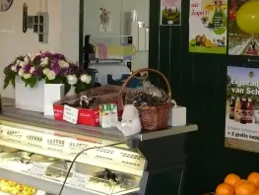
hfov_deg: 23.0
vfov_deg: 17.4
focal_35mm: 85
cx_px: 136
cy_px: 72
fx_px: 637
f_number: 3.3
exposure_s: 1/30
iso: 320
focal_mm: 6.9
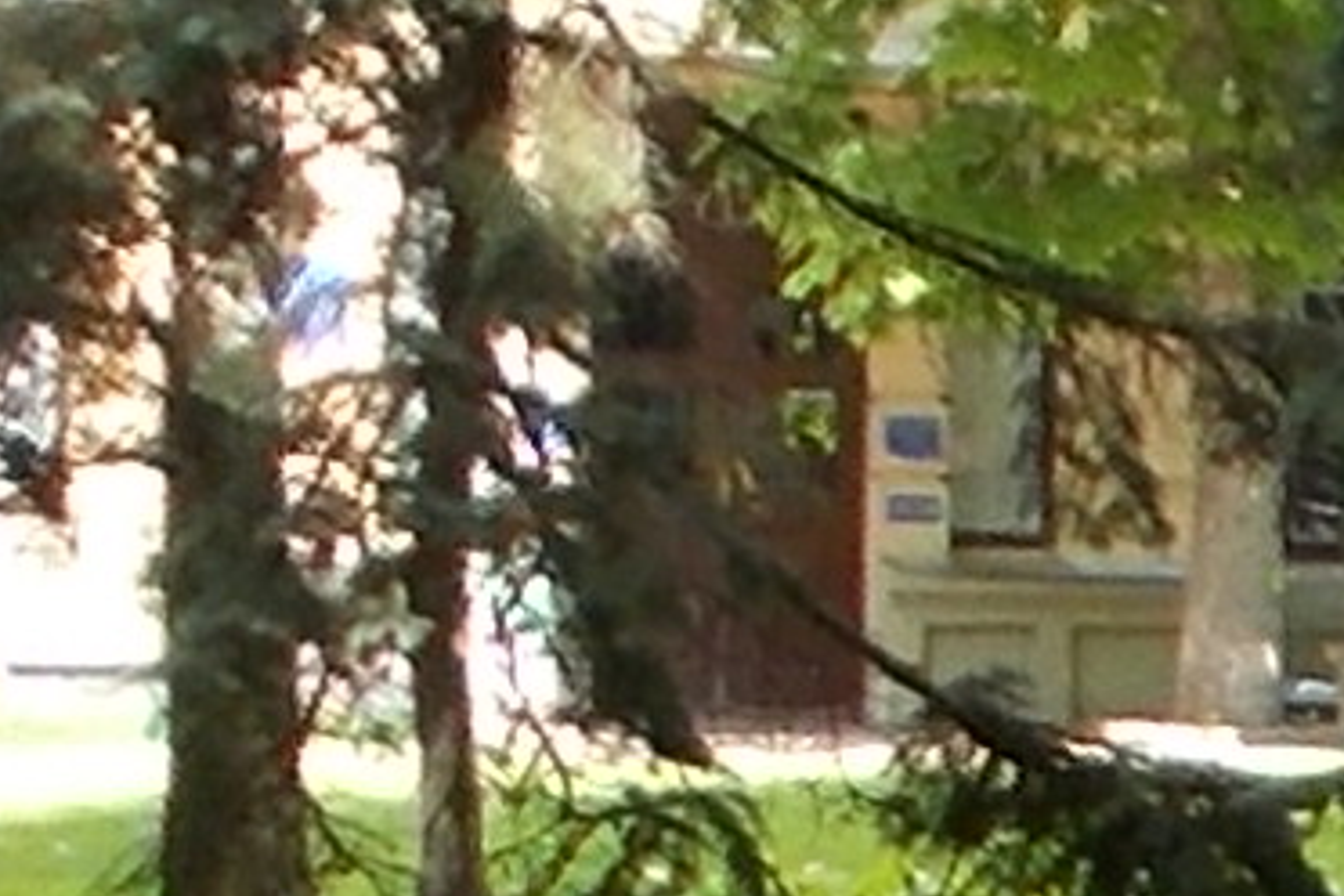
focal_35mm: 165
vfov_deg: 8.1
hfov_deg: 10.5
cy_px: 1510
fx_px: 6160
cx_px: 3342
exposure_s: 1/100
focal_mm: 4.6
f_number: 3.2
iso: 80
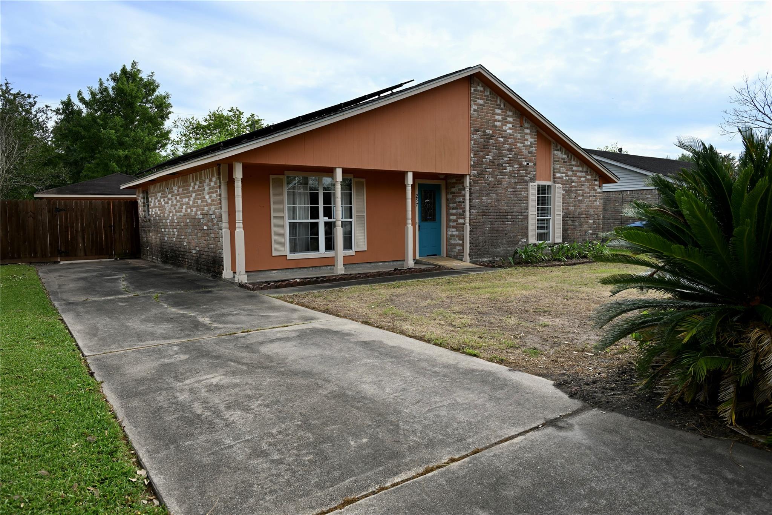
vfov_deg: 53.1
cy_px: 258
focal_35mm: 24
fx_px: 515
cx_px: 386
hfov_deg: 73.7
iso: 100
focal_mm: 24
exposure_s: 1/200
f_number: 7.1
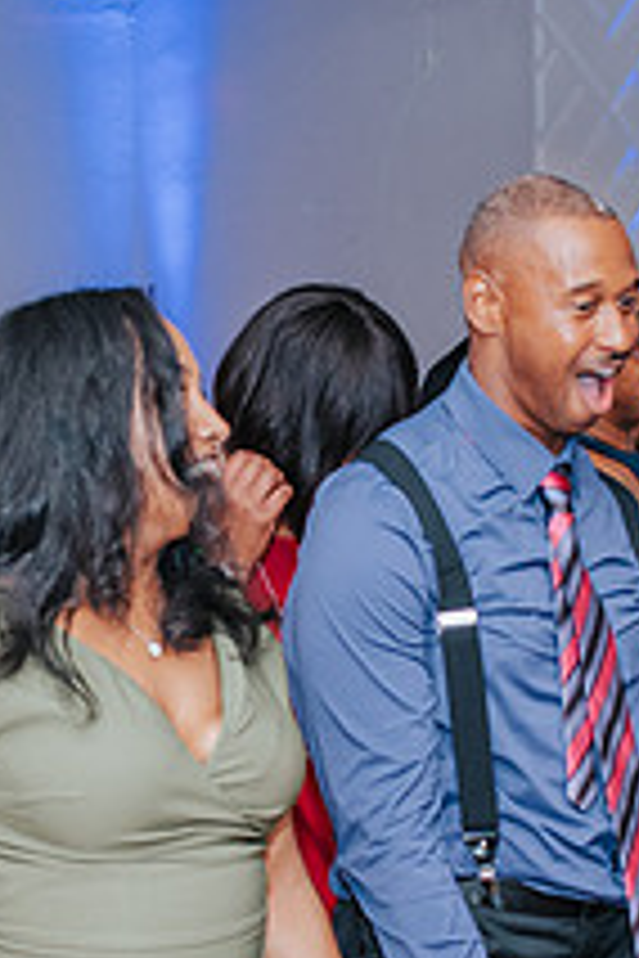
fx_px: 2955
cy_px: 666
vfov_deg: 18.4
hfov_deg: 12.3
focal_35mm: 111
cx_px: 220
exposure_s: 1/200
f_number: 3.5
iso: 2200
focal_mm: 35
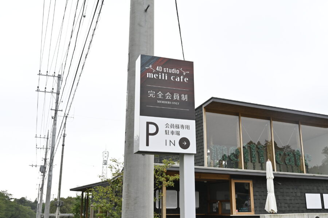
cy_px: 109
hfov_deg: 53.1
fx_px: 328
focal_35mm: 36
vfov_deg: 36.9
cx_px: 164
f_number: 7.1
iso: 160
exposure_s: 1/100
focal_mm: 24
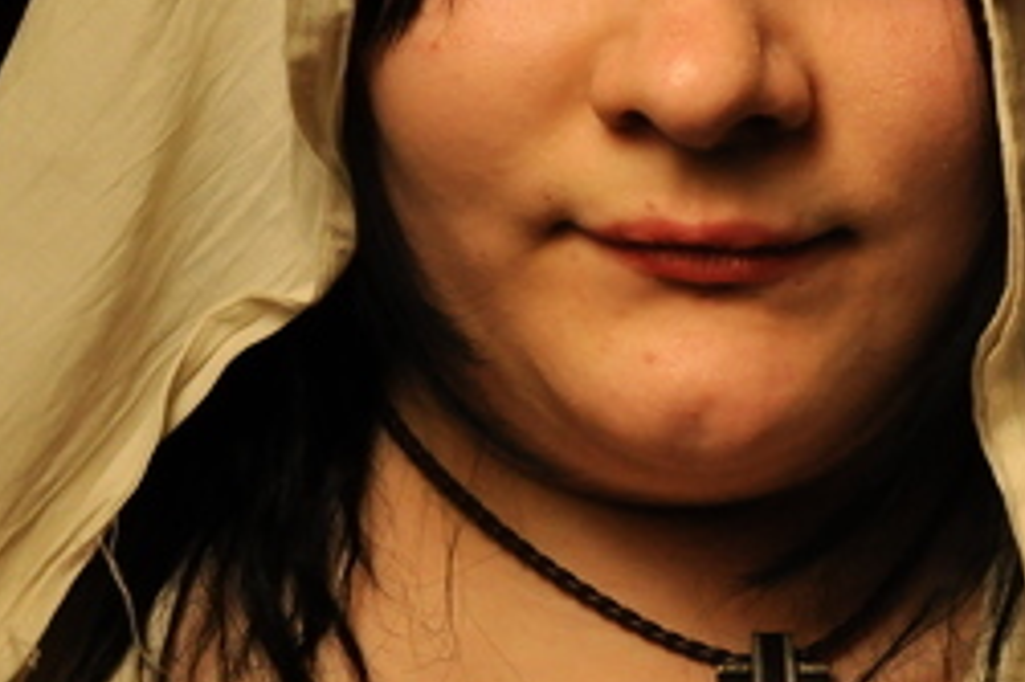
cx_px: 874
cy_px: 316
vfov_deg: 11.7
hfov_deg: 17.3
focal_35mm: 117
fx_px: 3329
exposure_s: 1/100
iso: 1000
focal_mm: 28
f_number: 7.1
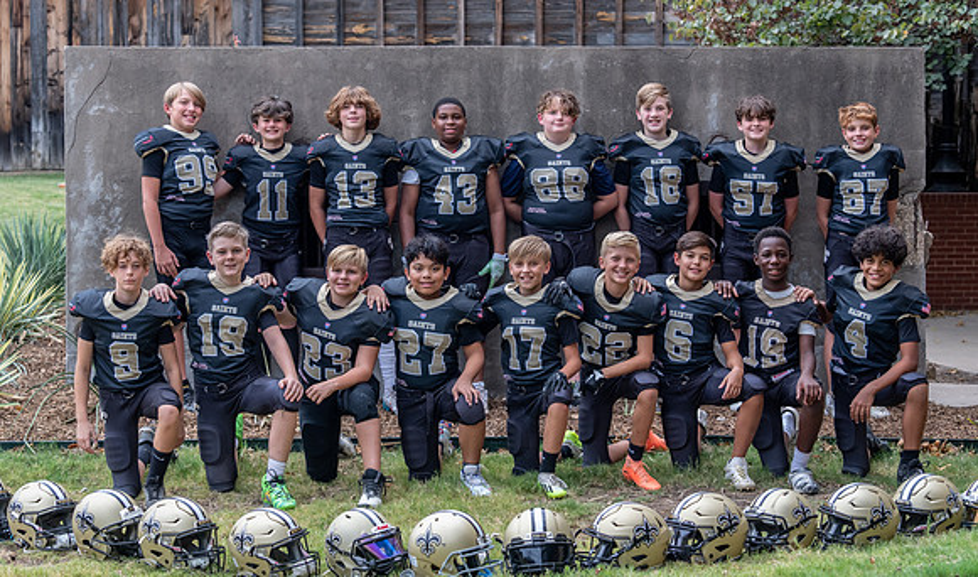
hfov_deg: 27.4
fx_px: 2006
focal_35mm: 76
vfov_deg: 16.4
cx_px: 495
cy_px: 280
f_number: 4
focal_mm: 70
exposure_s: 1/320
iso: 1000
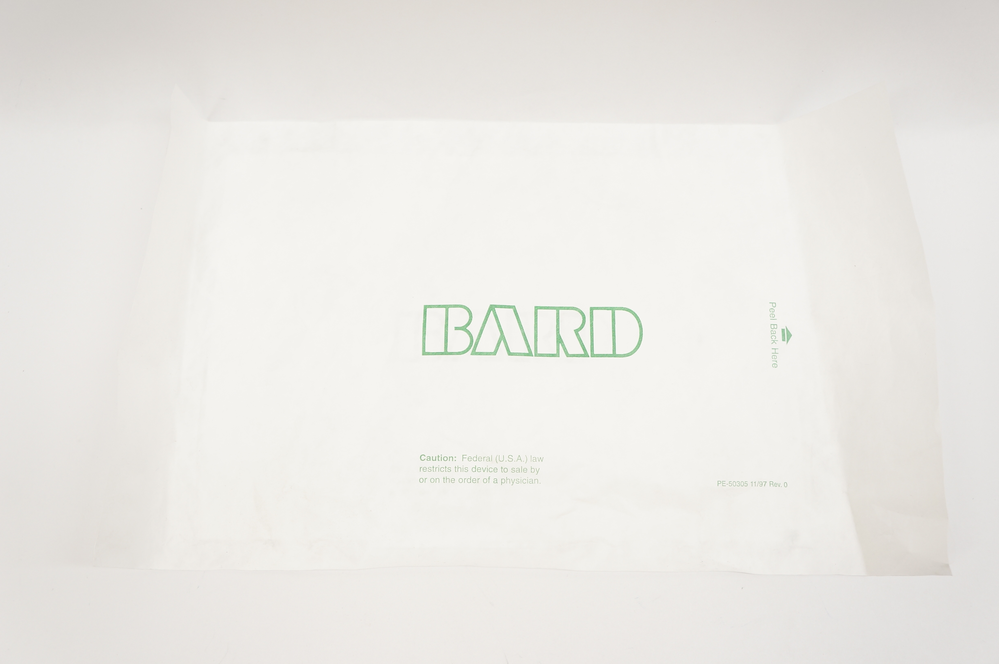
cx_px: 500
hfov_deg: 55.2
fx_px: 956
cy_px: 332
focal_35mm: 34
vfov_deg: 38.3
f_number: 5
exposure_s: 1/100
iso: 400
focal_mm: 23
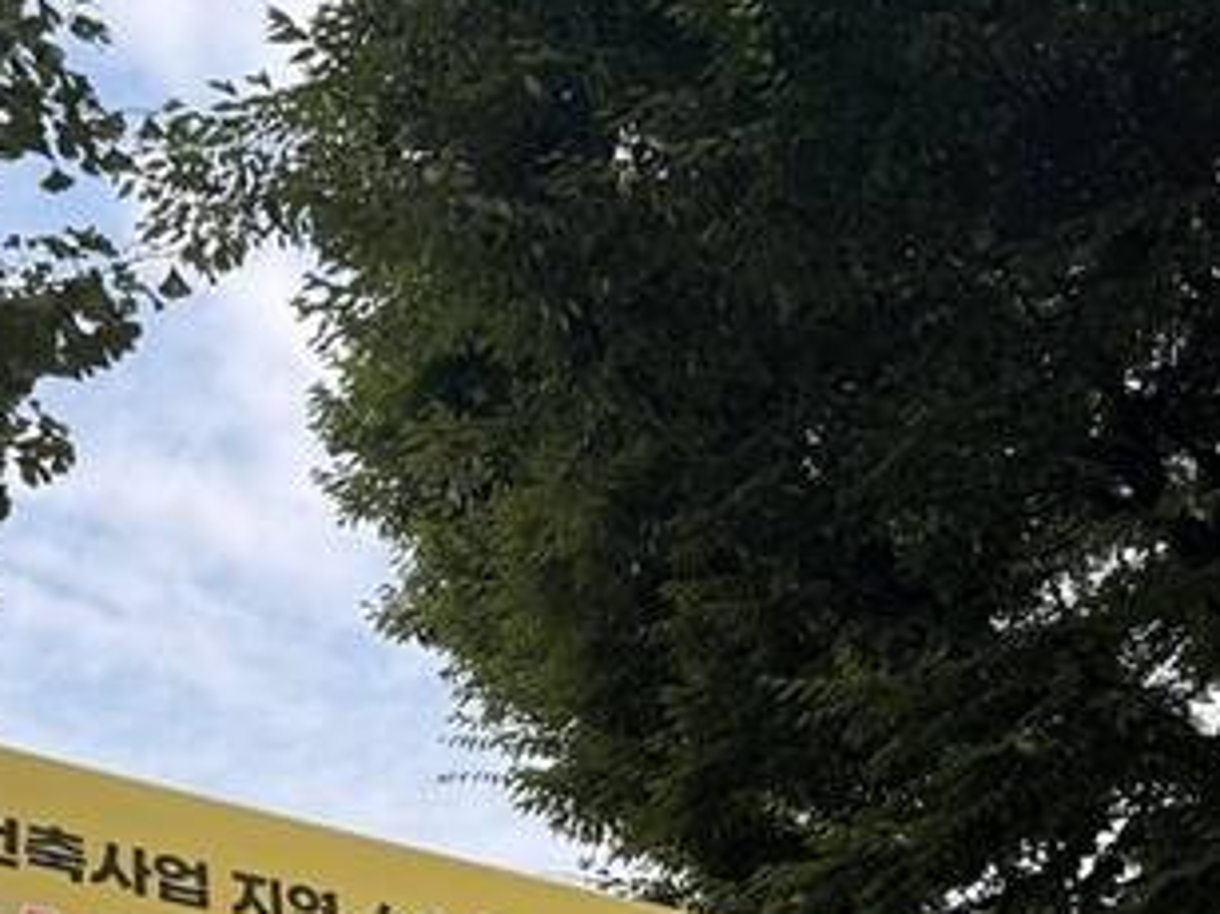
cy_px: 902
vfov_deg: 27.5
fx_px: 1762
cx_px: 544
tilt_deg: +27.2
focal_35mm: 50
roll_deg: +2.4
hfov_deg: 38.2
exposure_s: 1/1261
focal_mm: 6.76
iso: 80
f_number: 1.78
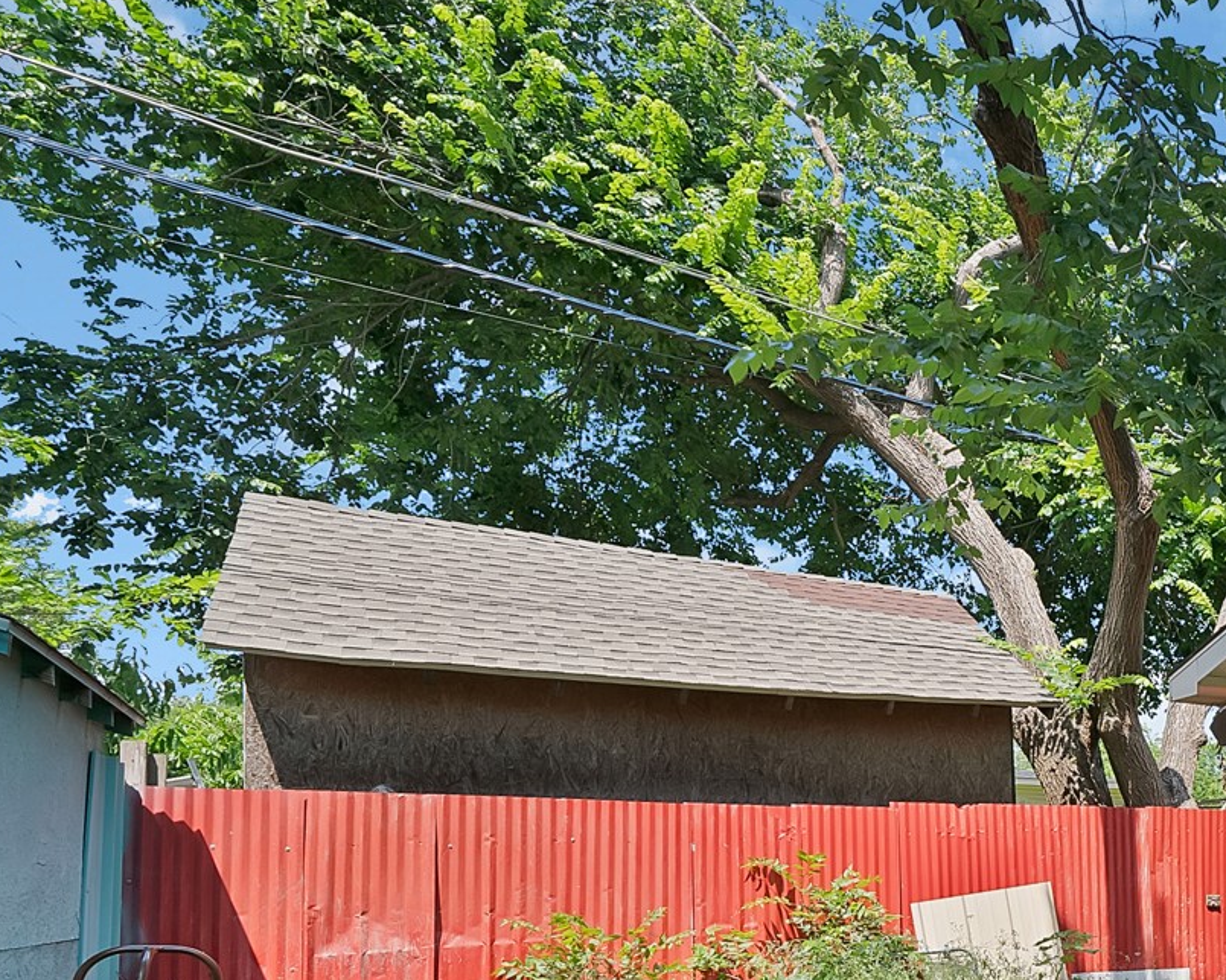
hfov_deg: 44.9
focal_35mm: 28
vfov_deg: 47.5
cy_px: 837
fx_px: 1016
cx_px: 1384
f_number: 9
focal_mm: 12
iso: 640
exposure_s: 1/100
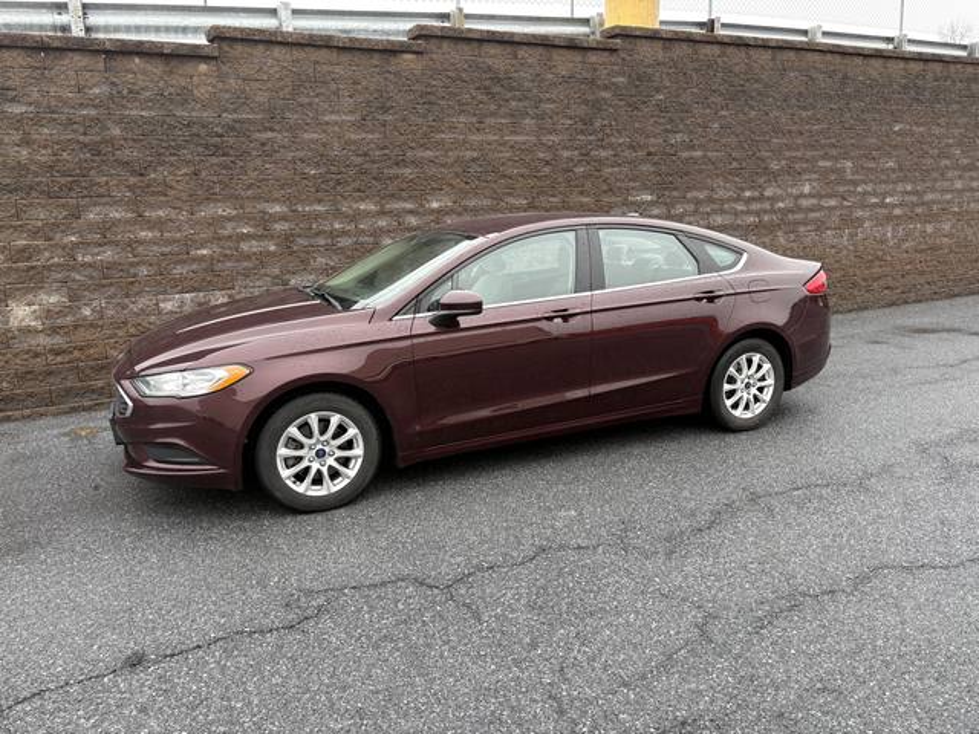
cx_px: 490
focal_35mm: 26
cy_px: 367
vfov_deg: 53.1
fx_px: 735
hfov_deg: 67.3
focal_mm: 5.96
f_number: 1.6
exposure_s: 1/152
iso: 50
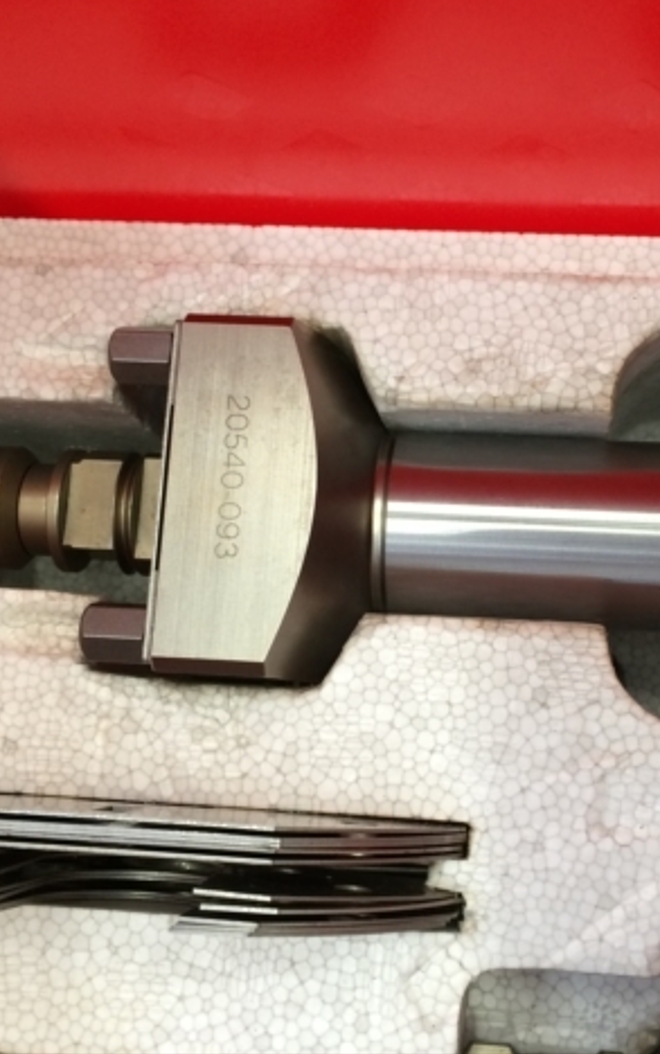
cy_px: 516
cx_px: 446
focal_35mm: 42
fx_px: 1207
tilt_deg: -81.5
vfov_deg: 47.2
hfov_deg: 30.3
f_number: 2.2
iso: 80
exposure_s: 1/30
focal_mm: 4.15
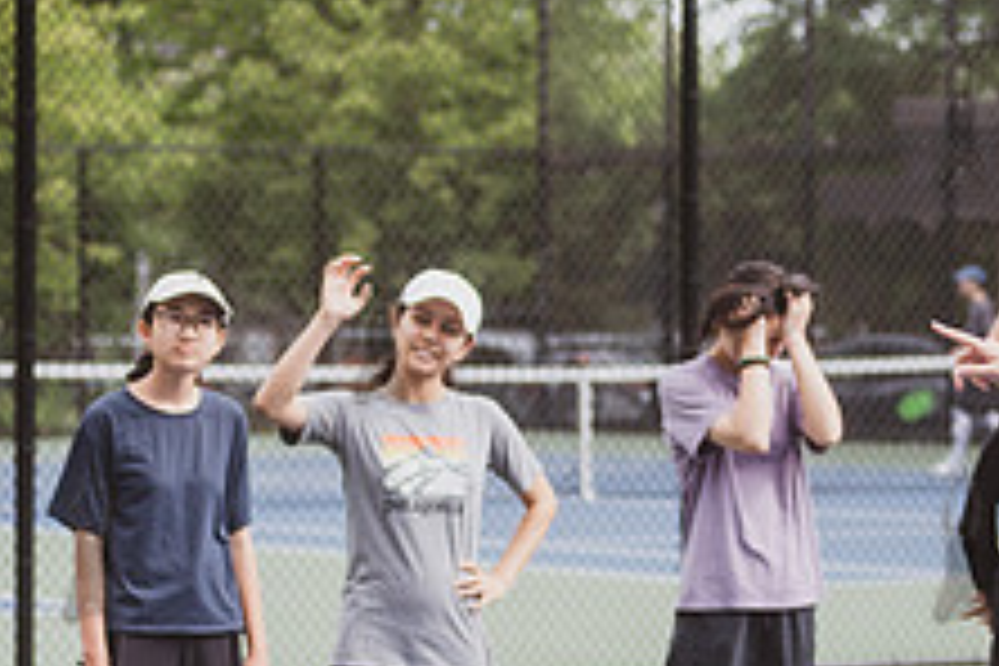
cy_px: 542
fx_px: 5799
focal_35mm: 209
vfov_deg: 6.6
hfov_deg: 9.8
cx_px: 958
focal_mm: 80
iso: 200
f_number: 3.5
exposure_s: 1/1600
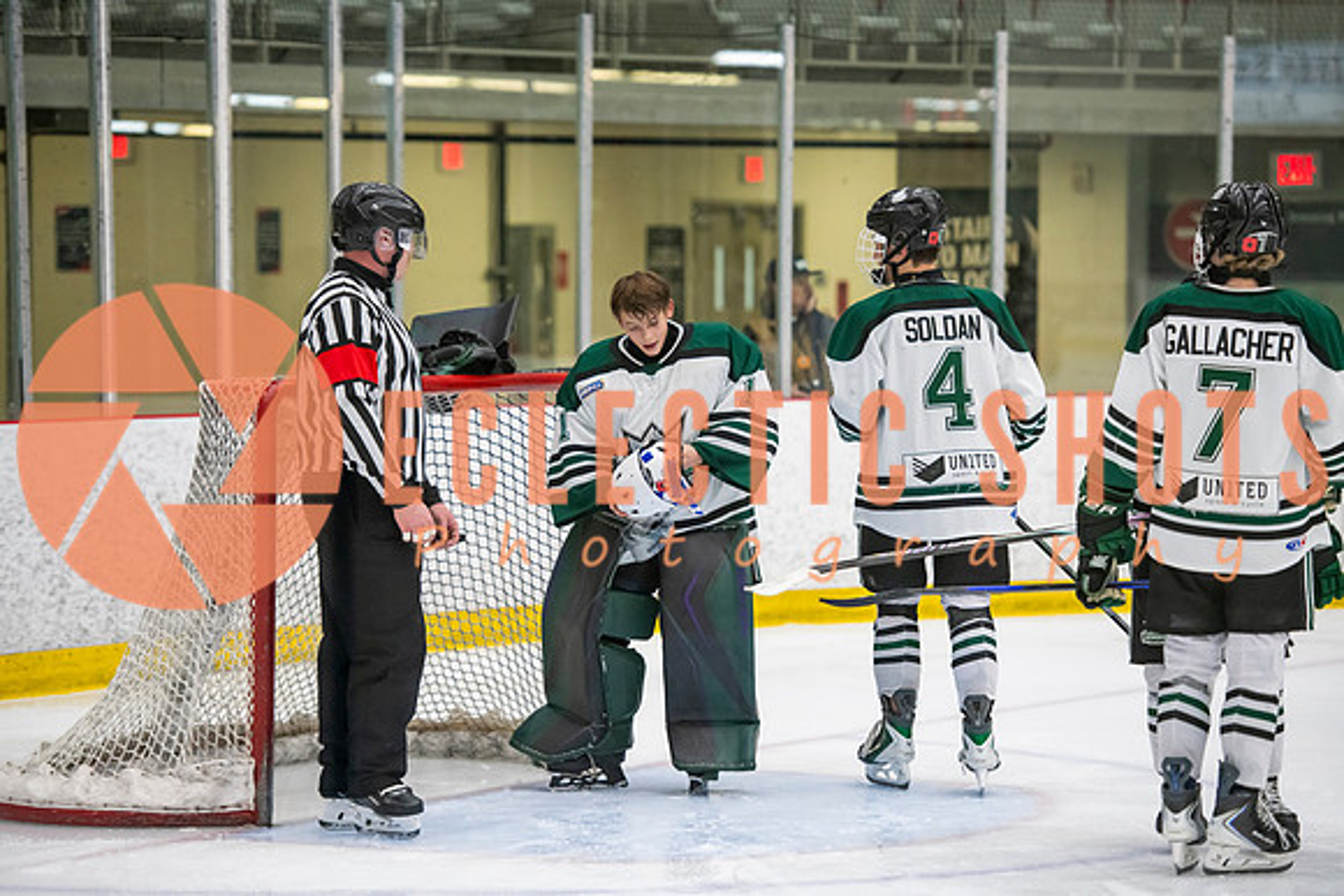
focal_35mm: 141
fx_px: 5272
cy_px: 448
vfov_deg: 9.7
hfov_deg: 14.5
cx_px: 672
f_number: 3.2
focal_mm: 135
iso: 2000
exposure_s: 1/640
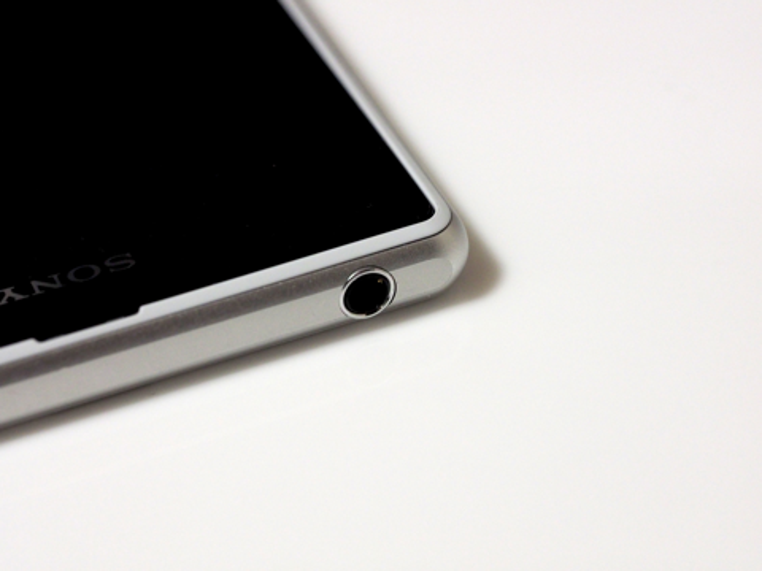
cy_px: 286
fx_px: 2642
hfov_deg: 16.4
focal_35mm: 120
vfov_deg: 12.3
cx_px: 381
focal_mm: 60
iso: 1600
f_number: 4
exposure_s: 1/40
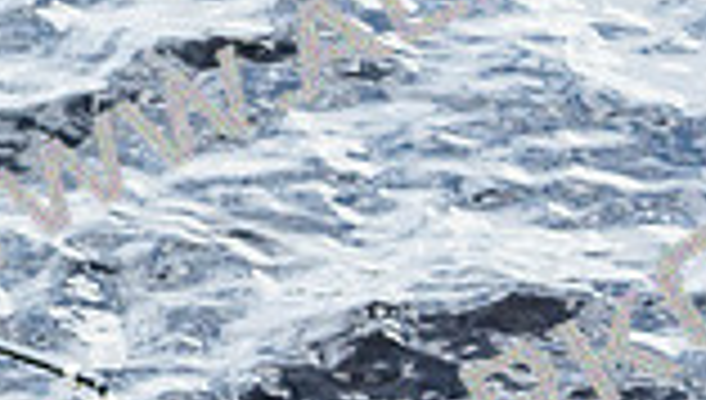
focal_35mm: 772
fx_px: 14479
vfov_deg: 1.6
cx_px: -459
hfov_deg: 2.8
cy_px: 384
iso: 2000
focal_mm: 200
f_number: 5.6
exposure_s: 1/1250
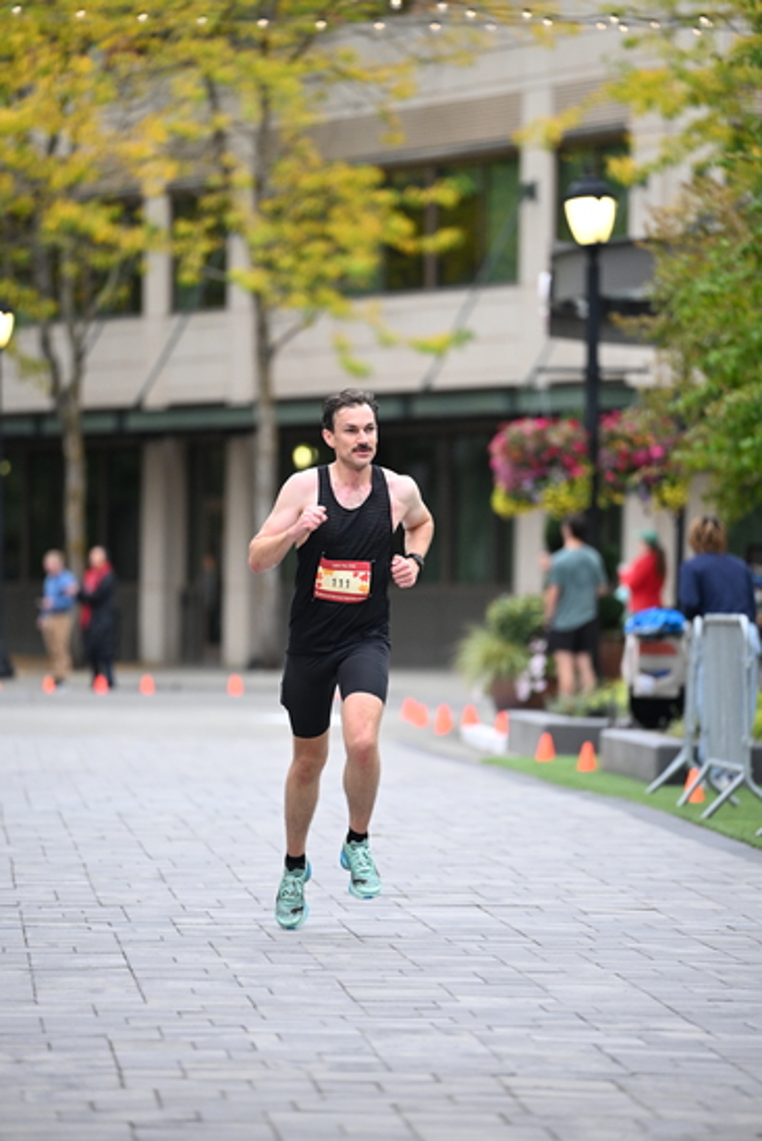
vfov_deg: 10.3
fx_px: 6346
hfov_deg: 6.9
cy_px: 570
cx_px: 381
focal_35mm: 200
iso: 1600
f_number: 2.8
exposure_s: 1/800
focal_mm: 200
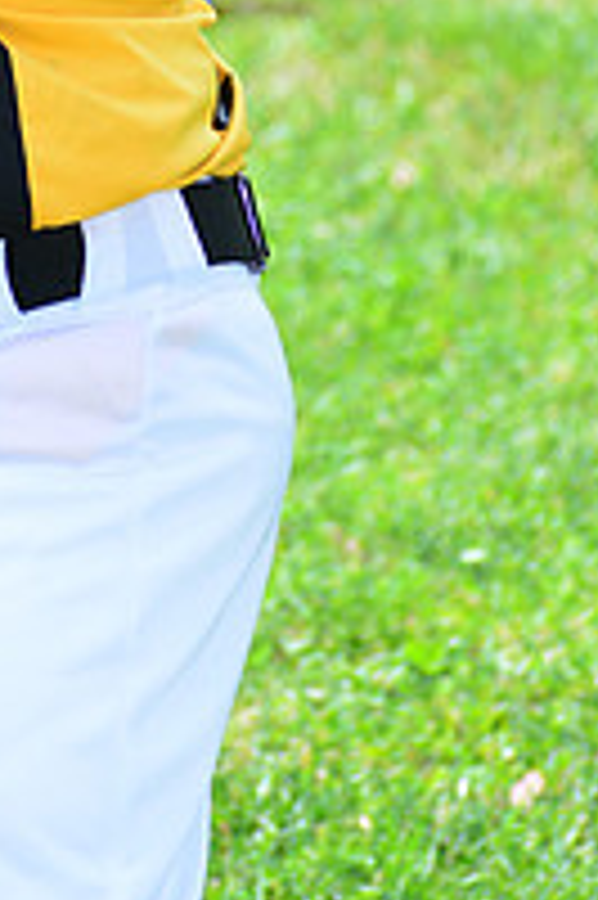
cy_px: -292
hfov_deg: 2.8
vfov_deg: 4.2
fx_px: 12329
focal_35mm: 494
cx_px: -47
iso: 200
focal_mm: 170
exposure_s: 1/200
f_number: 8
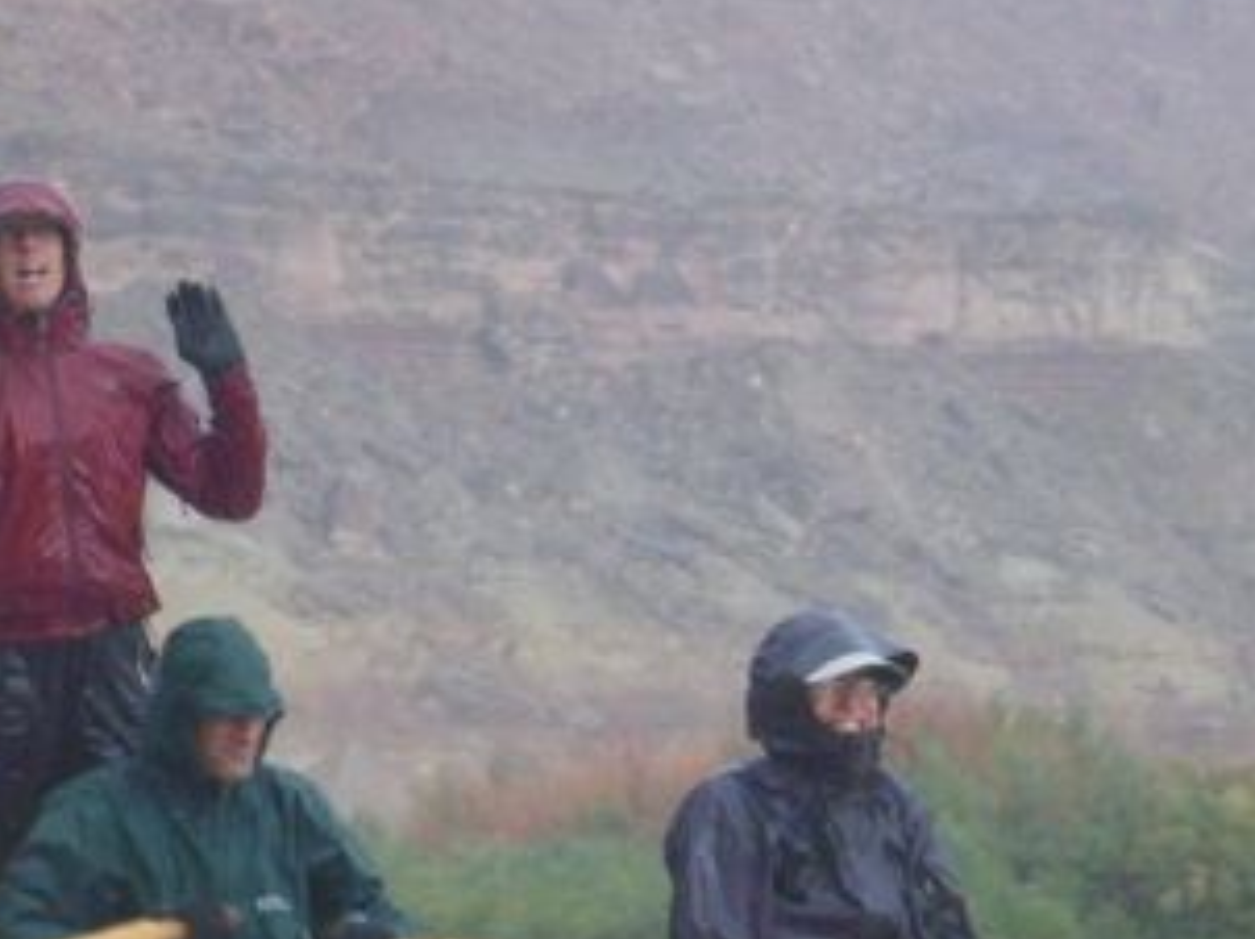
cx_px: 262
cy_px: 889
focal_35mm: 229
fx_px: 8296
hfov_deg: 8.6
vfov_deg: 6.5
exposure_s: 1/40
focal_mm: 19.2
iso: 400
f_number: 5.7
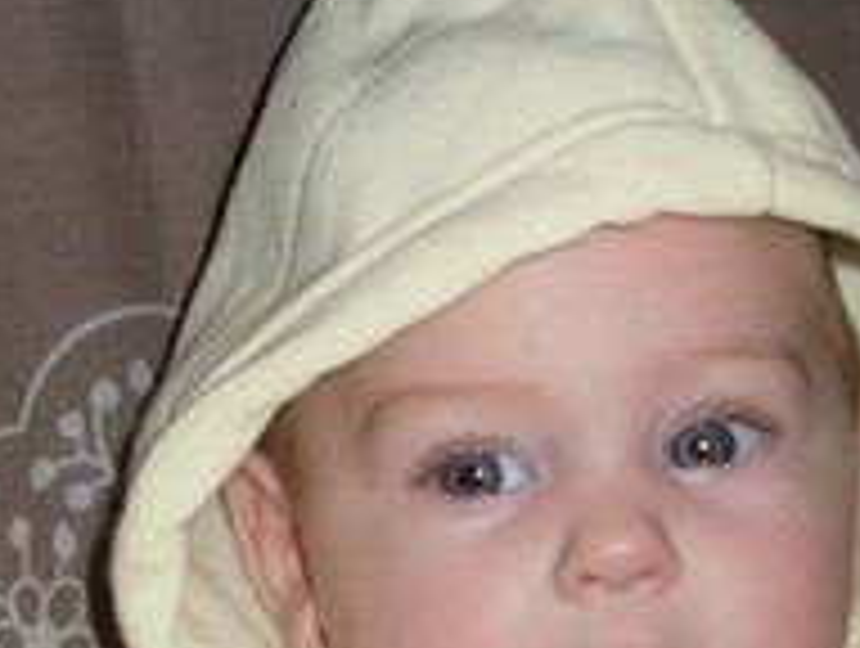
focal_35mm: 127
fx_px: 3161
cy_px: 720
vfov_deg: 11.5
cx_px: 338
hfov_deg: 15.5
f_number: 3
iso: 100
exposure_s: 1/45
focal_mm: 6.3
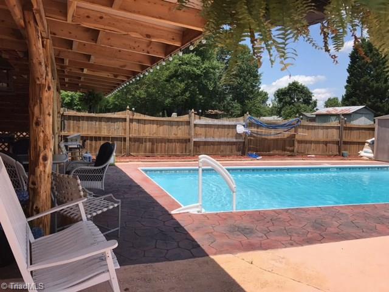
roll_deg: -1.6
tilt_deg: -3.6
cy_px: 146
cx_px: 194
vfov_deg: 49.7
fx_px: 315
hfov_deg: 63.4
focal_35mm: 28
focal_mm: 3.99
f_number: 1.8
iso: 20
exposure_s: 1/2817
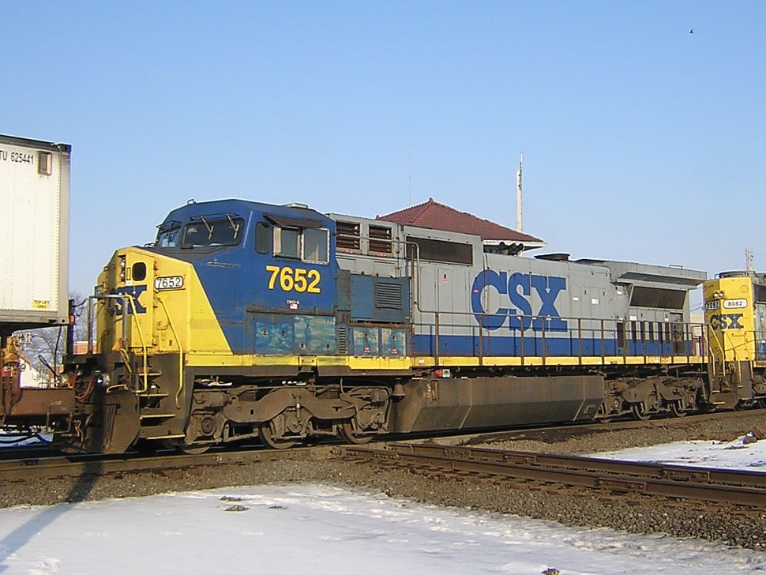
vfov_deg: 37.7
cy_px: 280
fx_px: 841
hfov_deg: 49.0
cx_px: 388
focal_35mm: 38
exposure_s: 1/354
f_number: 5.2
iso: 100
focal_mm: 4.7
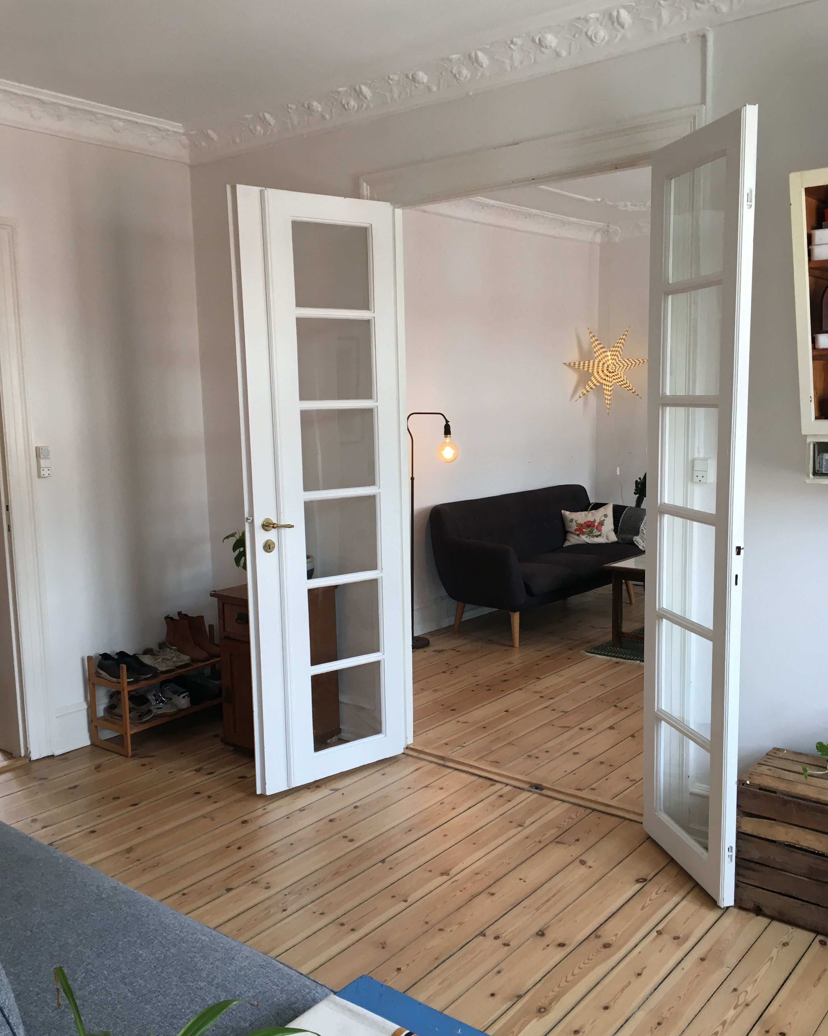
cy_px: 524
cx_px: 424
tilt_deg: -6.2
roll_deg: +1.7
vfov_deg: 57.2
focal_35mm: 31
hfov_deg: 47.1
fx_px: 950
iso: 25
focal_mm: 4.15
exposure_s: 1/33
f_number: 2.2
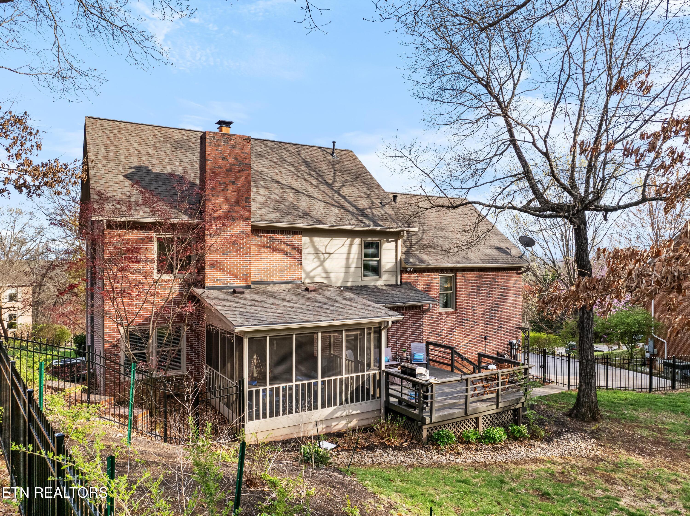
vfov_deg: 56.8
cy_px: 258
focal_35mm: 24
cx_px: 345
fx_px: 478
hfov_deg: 71.6
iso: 220
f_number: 2.8
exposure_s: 1/120
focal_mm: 12.29
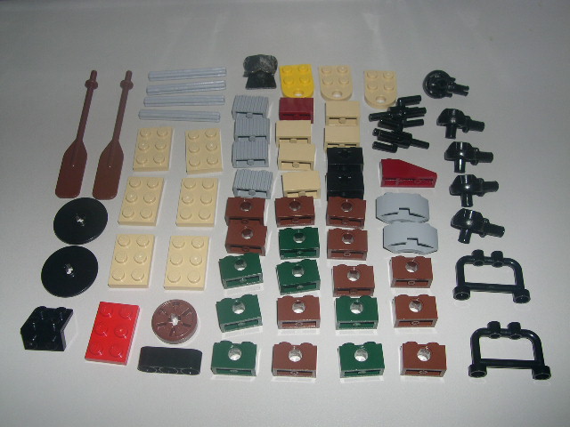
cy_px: 214
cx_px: 285
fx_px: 626
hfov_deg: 49.0
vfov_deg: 37.7
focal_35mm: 38
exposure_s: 1/60
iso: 100
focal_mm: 8
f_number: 7.6
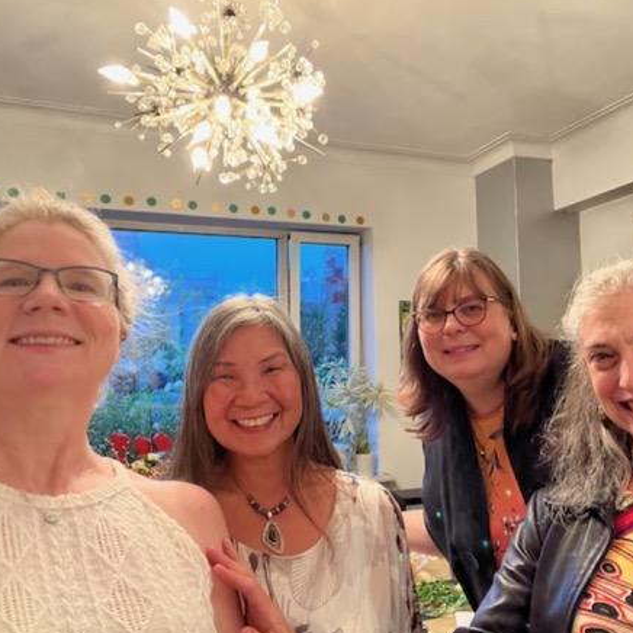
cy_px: 318
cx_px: 346
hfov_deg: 57.2
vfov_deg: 57.3
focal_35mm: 28
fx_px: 579
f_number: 2.2
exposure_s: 1/30
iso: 400
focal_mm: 2.71
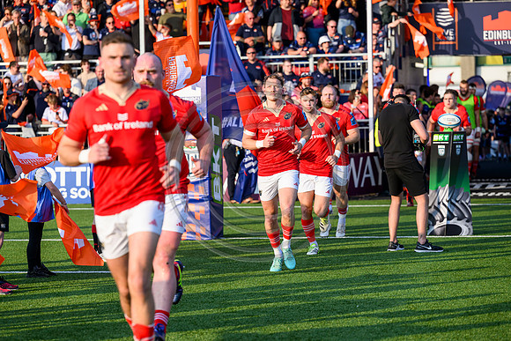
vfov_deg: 9.8
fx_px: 1988
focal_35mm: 140
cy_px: 170
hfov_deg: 14.7
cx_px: 256
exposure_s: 1/1600
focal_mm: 140
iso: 400
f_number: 4
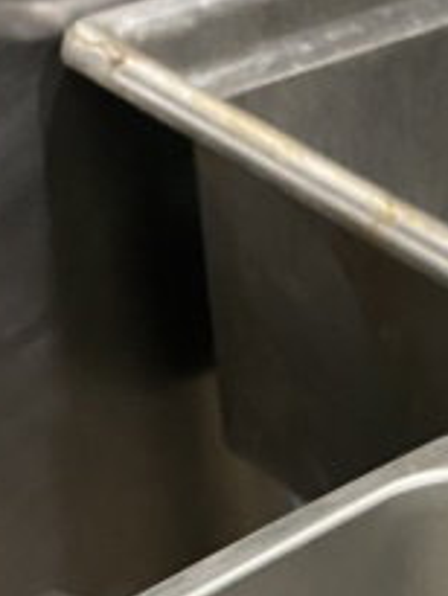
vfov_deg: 16.9
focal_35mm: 103
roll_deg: +1.0
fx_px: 1776
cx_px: 521
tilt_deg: -44.4
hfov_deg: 14.0
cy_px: 943
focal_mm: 4.25
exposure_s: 1/60
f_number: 1.8
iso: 160
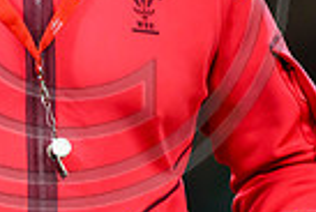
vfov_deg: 0.6
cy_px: -29
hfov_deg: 0.9
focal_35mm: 2365
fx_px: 20805
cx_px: 53
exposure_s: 1/1250
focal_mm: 560
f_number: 4
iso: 4000
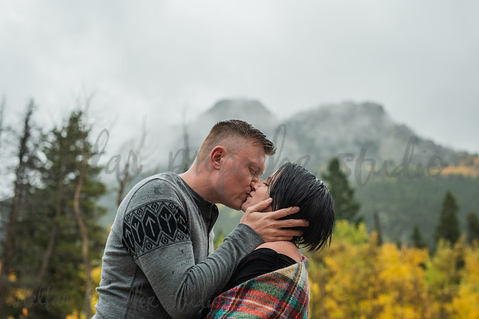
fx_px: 680
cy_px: 160
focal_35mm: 51
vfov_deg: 26.4
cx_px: 240
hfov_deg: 38.8
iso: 320
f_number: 3.2
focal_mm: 50
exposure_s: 1/125
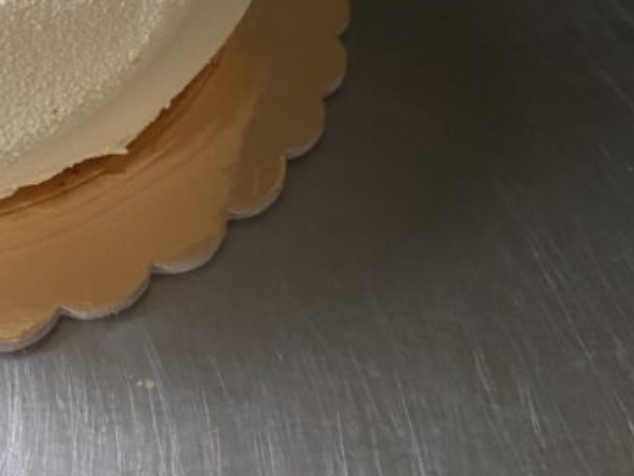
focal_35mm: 48
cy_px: 56
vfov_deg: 29.2
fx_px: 879
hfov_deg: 37.3
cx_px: 73
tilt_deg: -47.1
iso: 250
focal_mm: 4.25
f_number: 1.8
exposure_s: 1/60
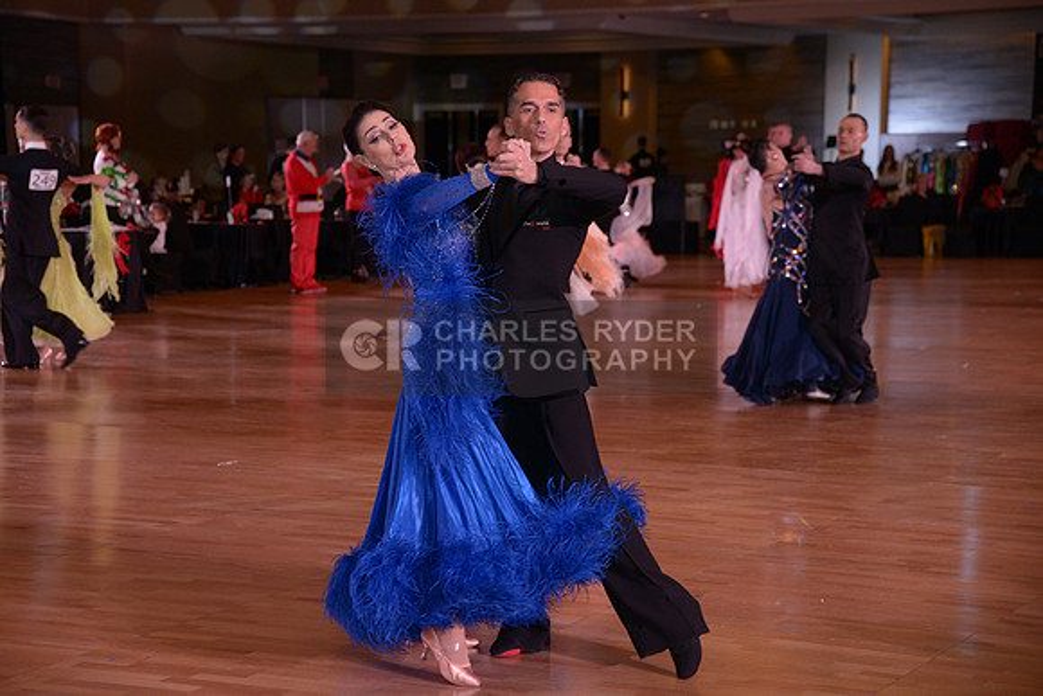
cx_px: 522
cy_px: 348
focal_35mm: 82
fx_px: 2376
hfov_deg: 24.8
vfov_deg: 16.7
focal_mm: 82
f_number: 5
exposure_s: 1/200
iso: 1250
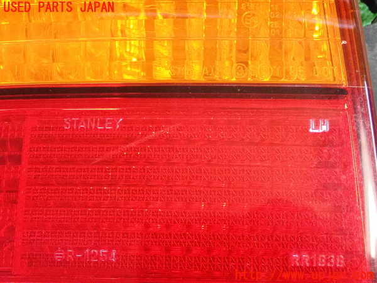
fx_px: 675
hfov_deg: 31.2
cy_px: 142
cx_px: 188
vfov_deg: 23.7
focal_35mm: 62
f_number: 3.6
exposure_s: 1/125
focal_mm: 11.09
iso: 2000
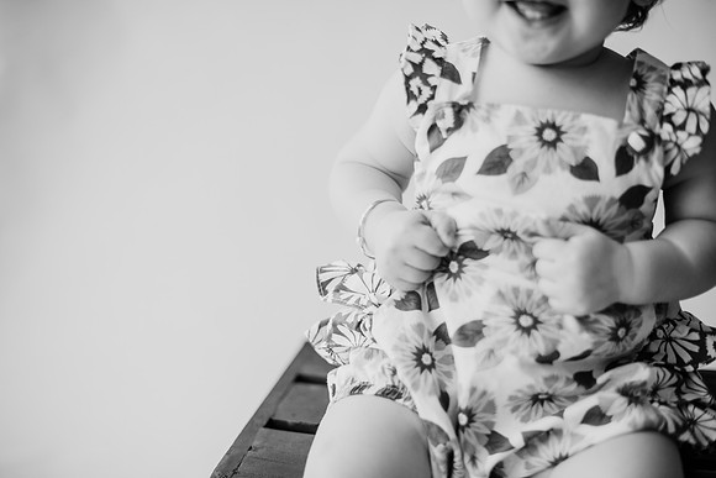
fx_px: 995
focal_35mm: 50
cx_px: 358
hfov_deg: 39.6
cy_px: 239
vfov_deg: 27.0
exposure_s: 1/800
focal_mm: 50
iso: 400
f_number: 2
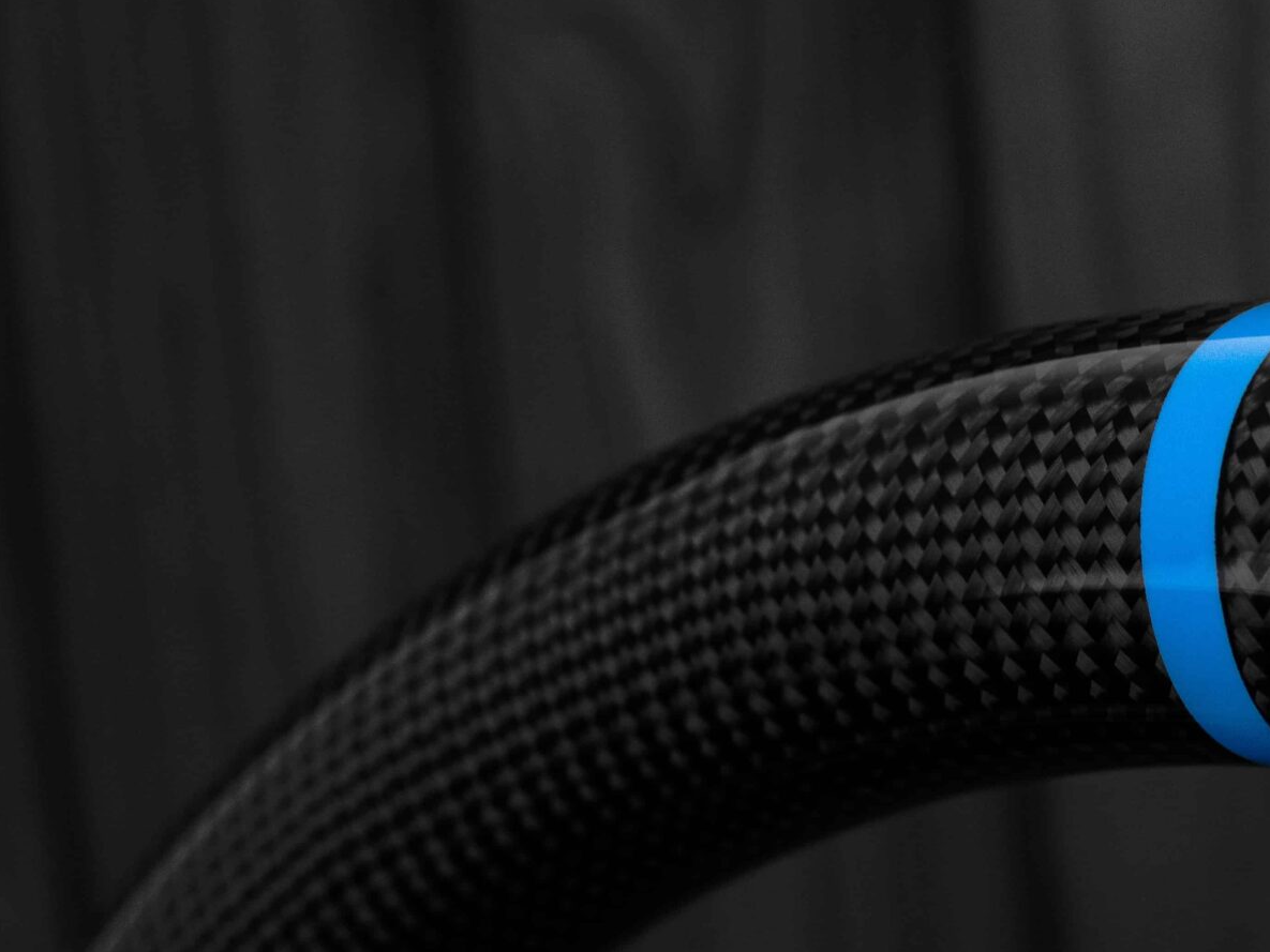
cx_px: 1223
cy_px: 539
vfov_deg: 13.6
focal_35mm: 109
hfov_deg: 17.7
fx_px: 4001
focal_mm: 35
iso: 500
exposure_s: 1/125
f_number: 6.3
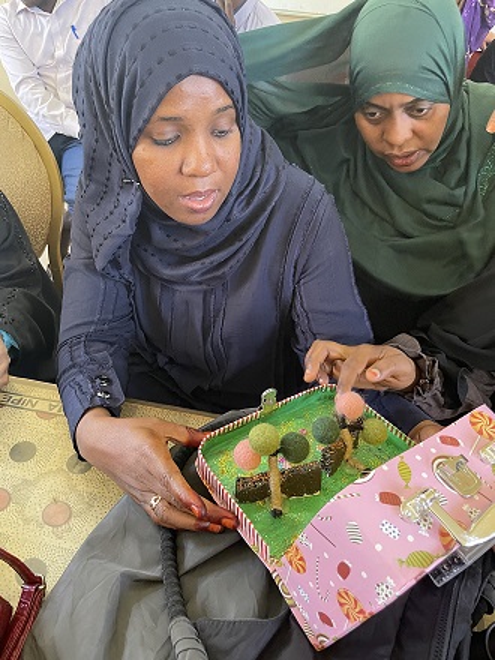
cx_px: 248
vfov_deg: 67.3
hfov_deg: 53.1
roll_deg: -6.0
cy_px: 330
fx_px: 496
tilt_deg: -41.3
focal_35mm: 26
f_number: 1.6
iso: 400
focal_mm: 4.2
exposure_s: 1/50
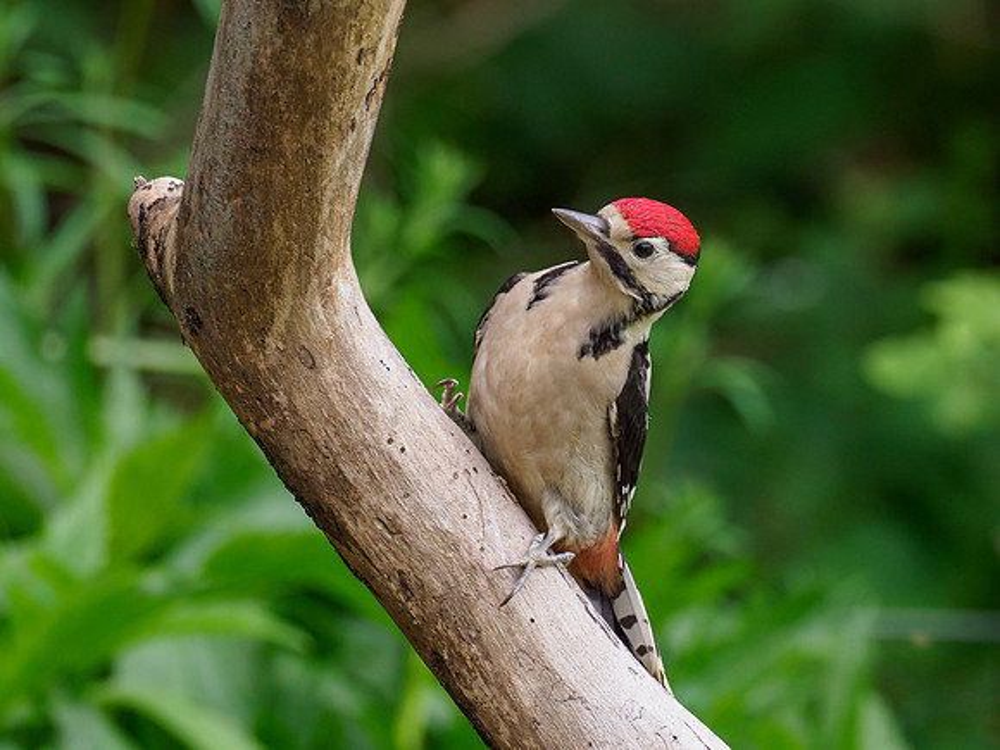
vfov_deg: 1.5
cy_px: 222
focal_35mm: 1018
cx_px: 604
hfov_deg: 1.9
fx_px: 29413
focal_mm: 300
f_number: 4.5
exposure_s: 1/320
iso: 400
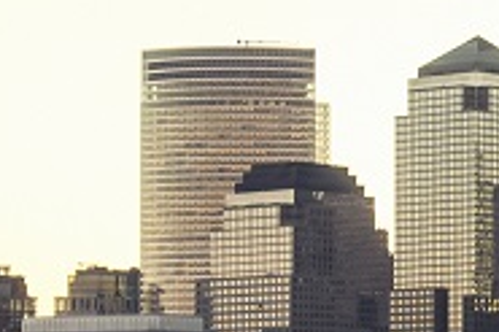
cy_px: 335
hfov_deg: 7.4
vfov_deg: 5.3
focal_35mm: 260
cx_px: 1184
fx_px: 3601
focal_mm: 48
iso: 400
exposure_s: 1/30
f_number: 6.3
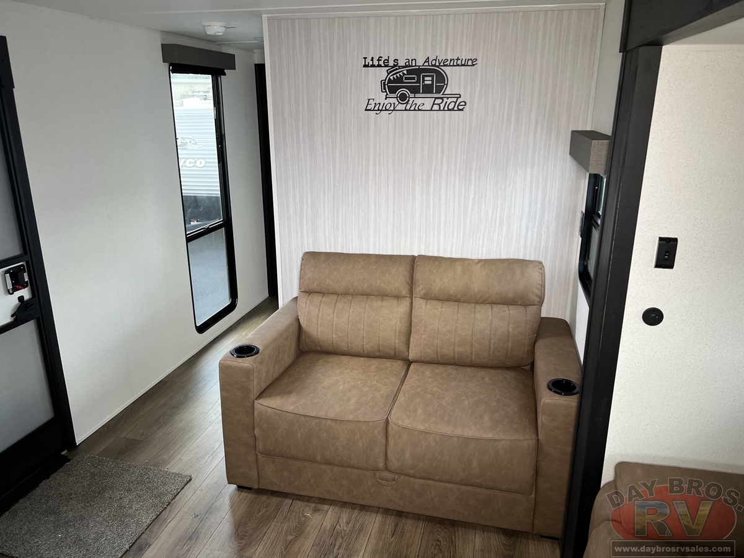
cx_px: 372
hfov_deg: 67.3
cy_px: 279
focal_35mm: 26
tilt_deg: -19.3
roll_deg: +1.6
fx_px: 559
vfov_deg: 53.1
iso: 125
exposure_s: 1/113
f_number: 1.5
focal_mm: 5.7
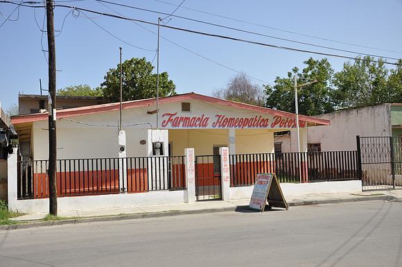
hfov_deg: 51.3
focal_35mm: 38
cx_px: 201
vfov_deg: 35.4
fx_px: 418
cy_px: 134
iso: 200
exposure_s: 1/200
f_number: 7.1
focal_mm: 25
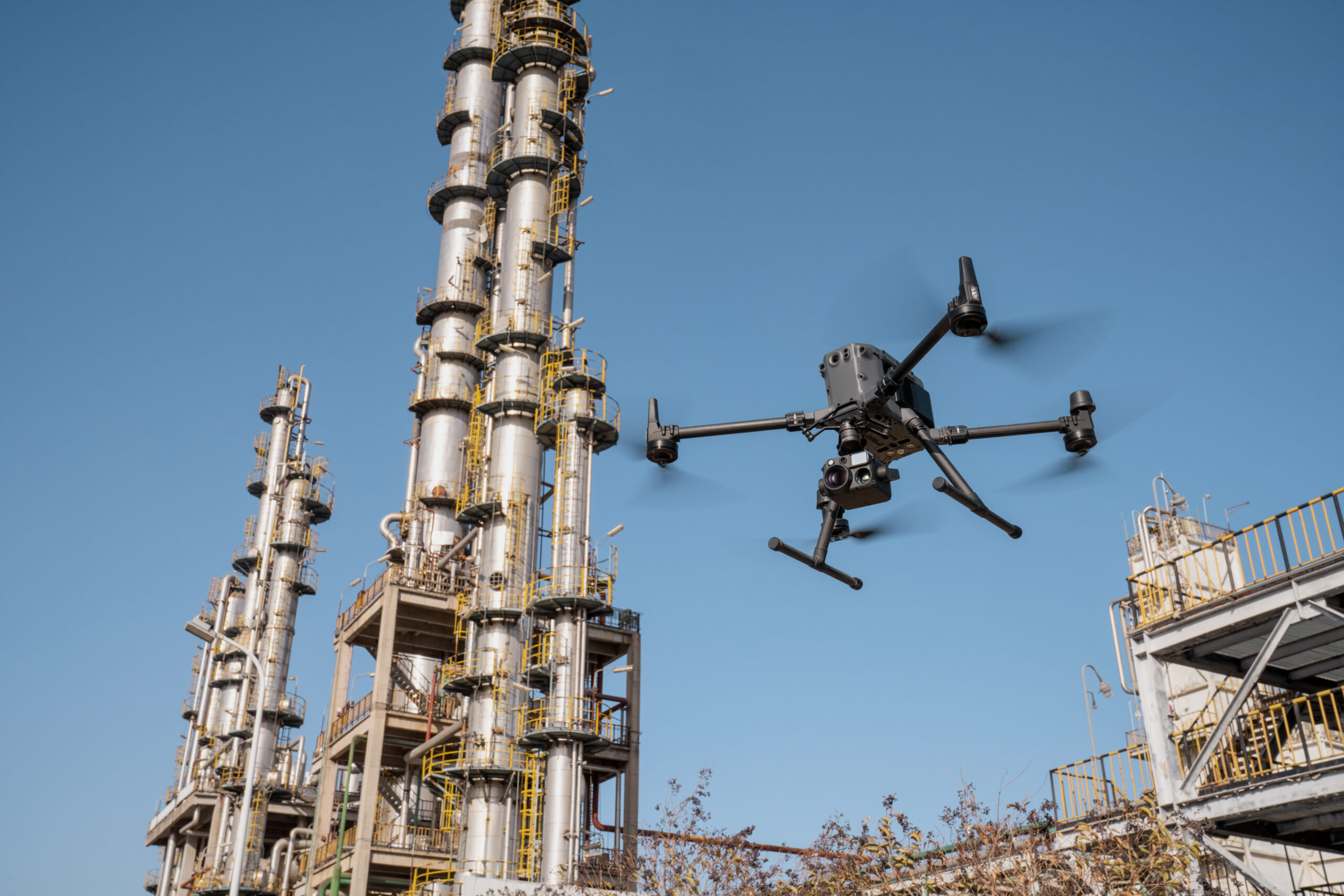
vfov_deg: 36.9
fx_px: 1344
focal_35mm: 36
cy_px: 448
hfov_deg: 53.1
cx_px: 672
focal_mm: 36
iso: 100
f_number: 10
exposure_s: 1/250
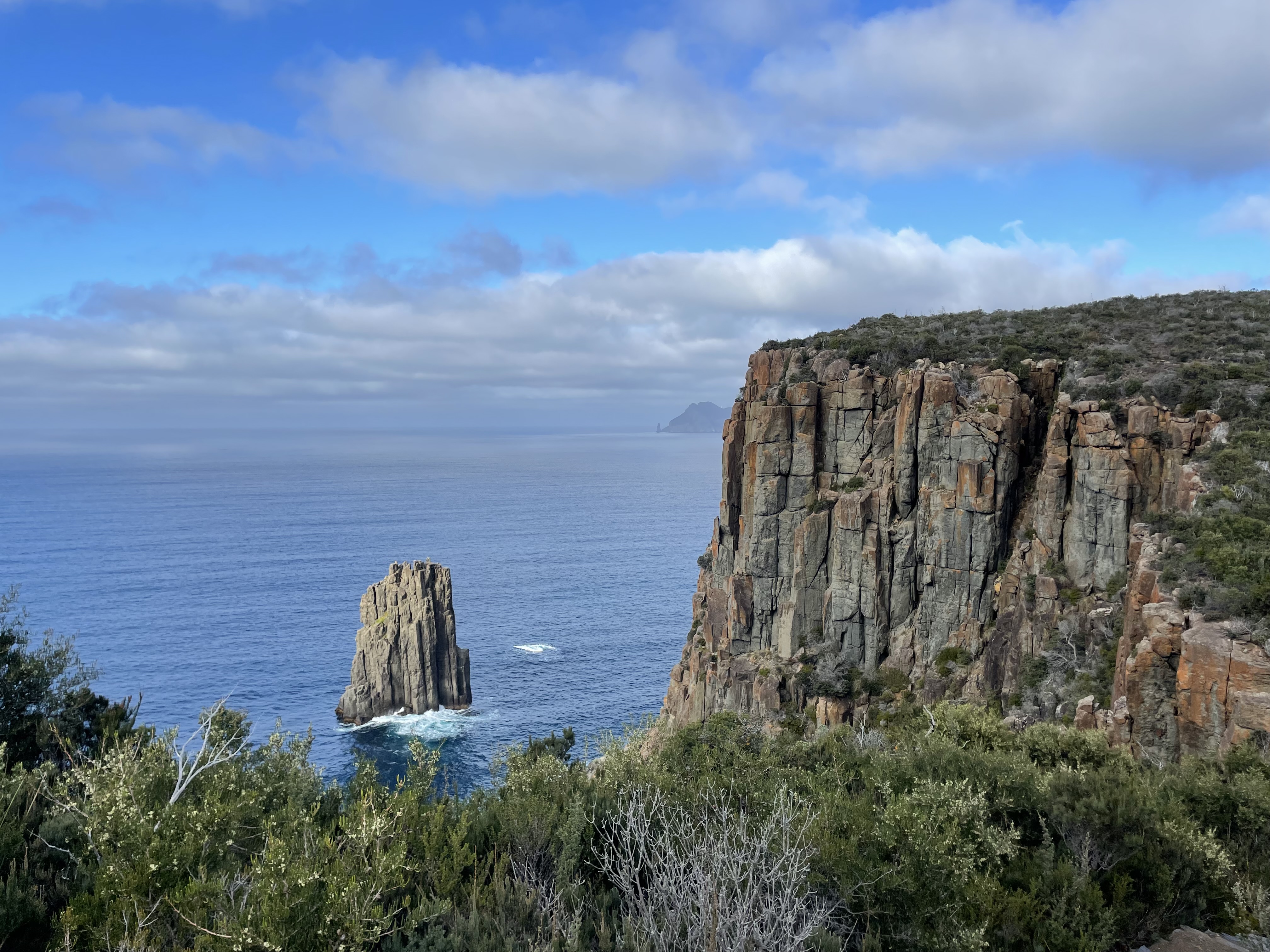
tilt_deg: -0.7
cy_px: 476
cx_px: 635
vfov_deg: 53.1
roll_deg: -0.2
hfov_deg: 67.3
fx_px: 954
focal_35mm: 26
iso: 32
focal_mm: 4.2
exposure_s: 1/2959
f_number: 1.6
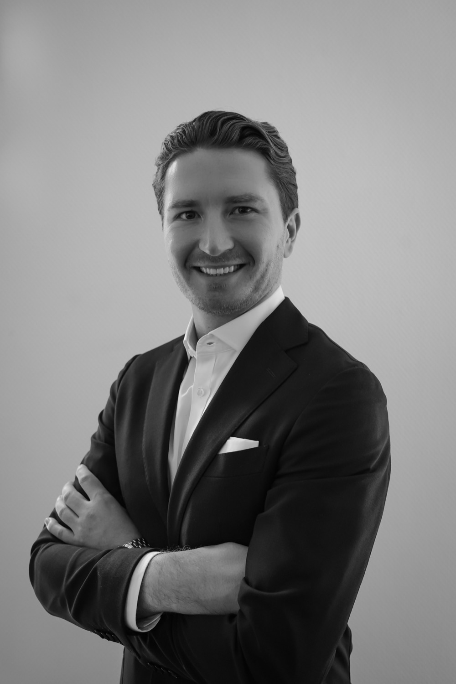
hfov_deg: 37.9
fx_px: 665
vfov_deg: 54.4
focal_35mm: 35
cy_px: 342
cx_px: 228
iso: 2000
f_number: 4
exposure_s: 1/80
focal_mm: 35
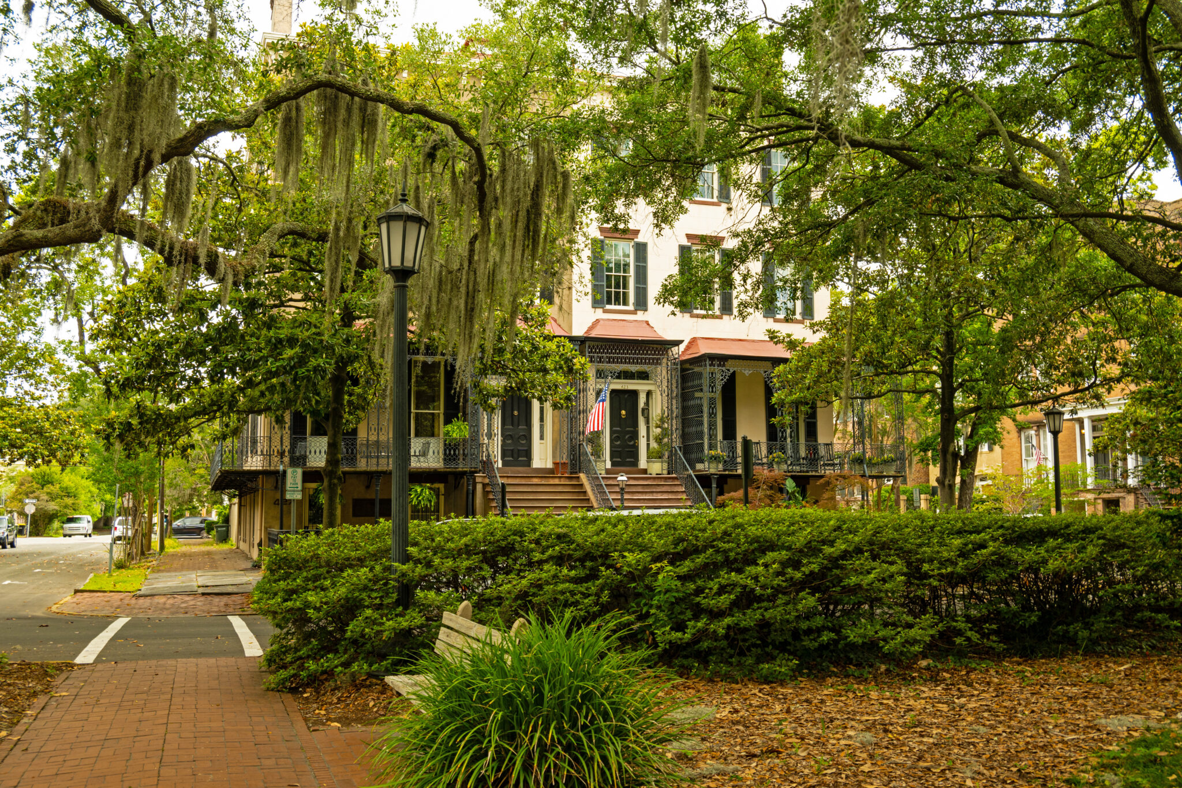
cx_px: 591
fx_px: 1083
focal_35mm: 33
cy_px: 394
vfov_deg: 40.0
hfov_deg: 57.2
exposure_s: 1/13
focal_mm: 22
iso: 100
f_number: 6.3
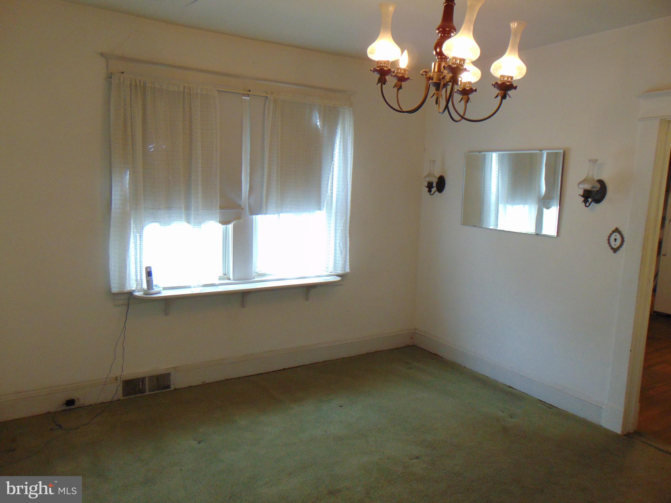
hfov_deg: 69.4
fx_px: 485
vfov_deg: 54.9
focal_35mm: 25
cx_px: 336
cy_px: 252
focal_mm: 4.5
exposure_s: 1/40
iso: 200
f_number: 3
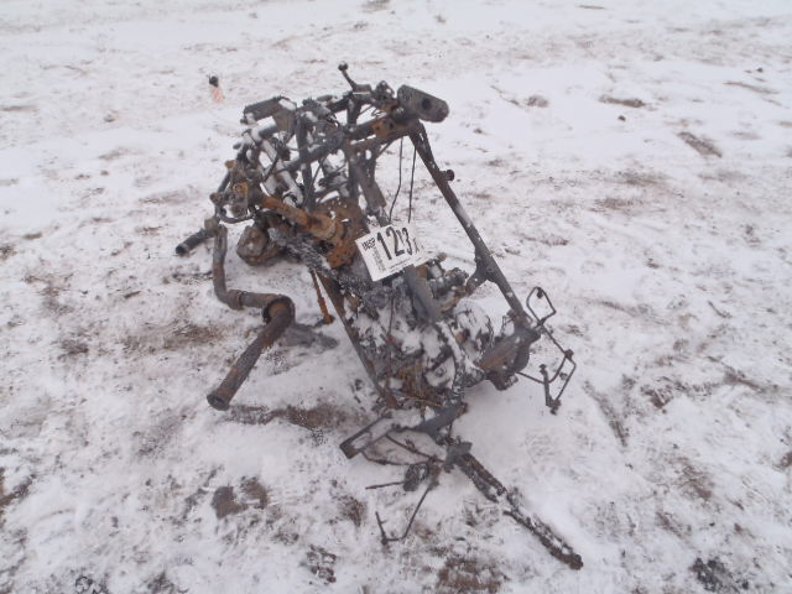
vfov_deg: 49.7
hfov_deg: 63.4
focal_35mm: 28
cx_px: 396
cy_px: 297
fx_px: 641
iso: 80
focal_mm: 5
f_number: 4.5
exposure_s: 1/125
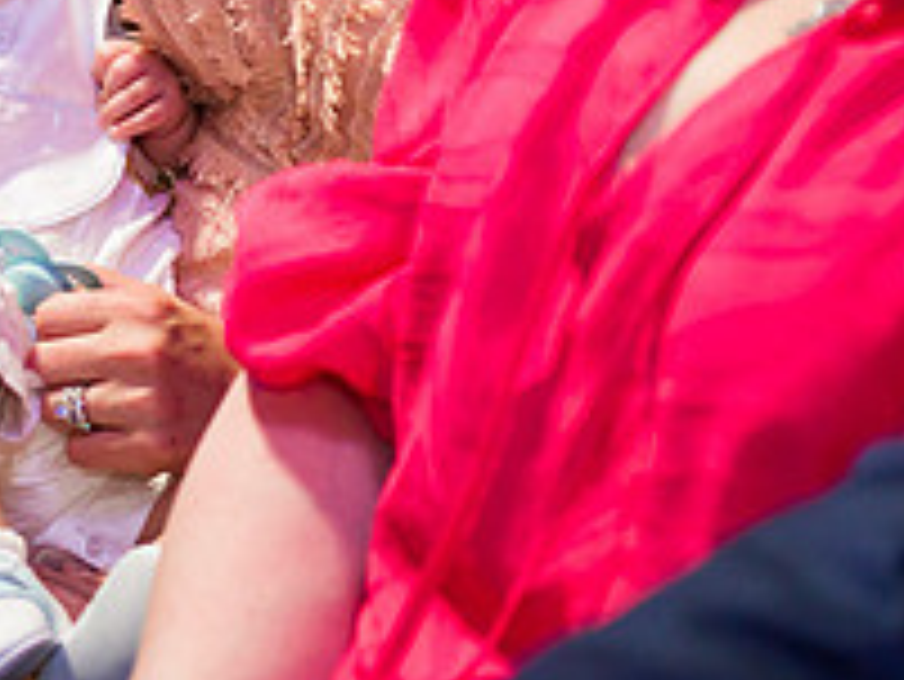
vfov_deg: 7.6
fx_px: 5069
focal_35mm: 194
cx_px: -45
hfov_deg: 10.1
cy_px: 5
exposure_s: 1/200
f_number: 3.2
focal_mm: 70
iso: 1600
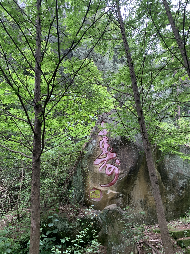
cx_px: 95
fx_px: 190
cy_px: 127
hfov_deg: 53.1
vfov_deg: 67.3
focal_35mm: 26
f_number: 1.8
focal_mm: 4.25
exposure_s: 1/121
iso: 80
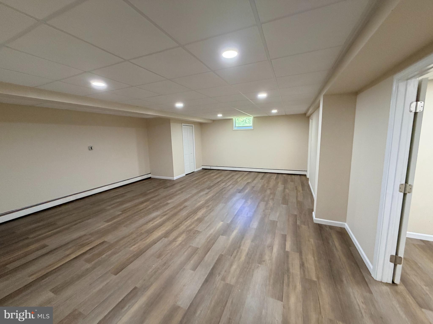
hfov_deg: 102.1
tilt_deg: -8.1
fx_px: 175
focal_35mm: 14
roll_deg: +1.9
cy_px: 162
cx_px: 216
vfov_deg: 85.7
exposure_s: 1/60
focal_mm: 2.22
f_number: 2.2
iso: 320
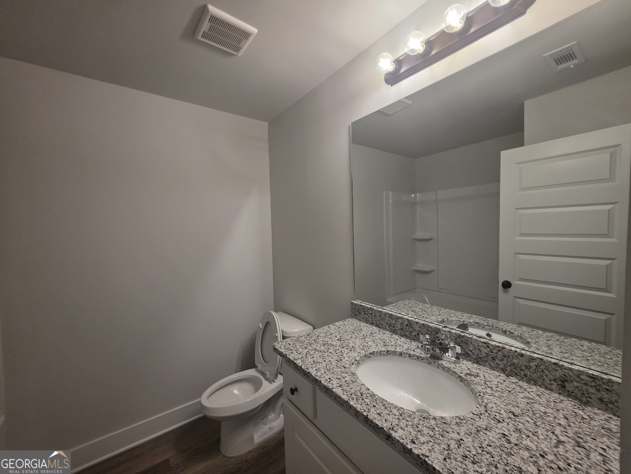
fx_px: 237
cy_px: 237
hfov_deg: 106.2
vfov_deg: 89.9
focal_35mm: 13
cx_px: 316
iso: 200
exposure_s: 1/120
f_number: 1.9
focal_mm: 2.2
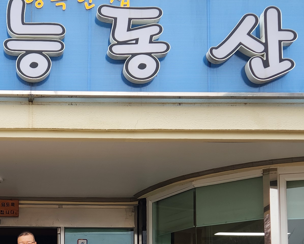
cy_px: 241
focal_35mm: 75
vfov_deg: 19.8
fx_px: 675
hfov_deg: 24.6
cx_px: 29
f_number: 1.8
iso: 25
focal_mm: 5.4
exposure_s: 1/120
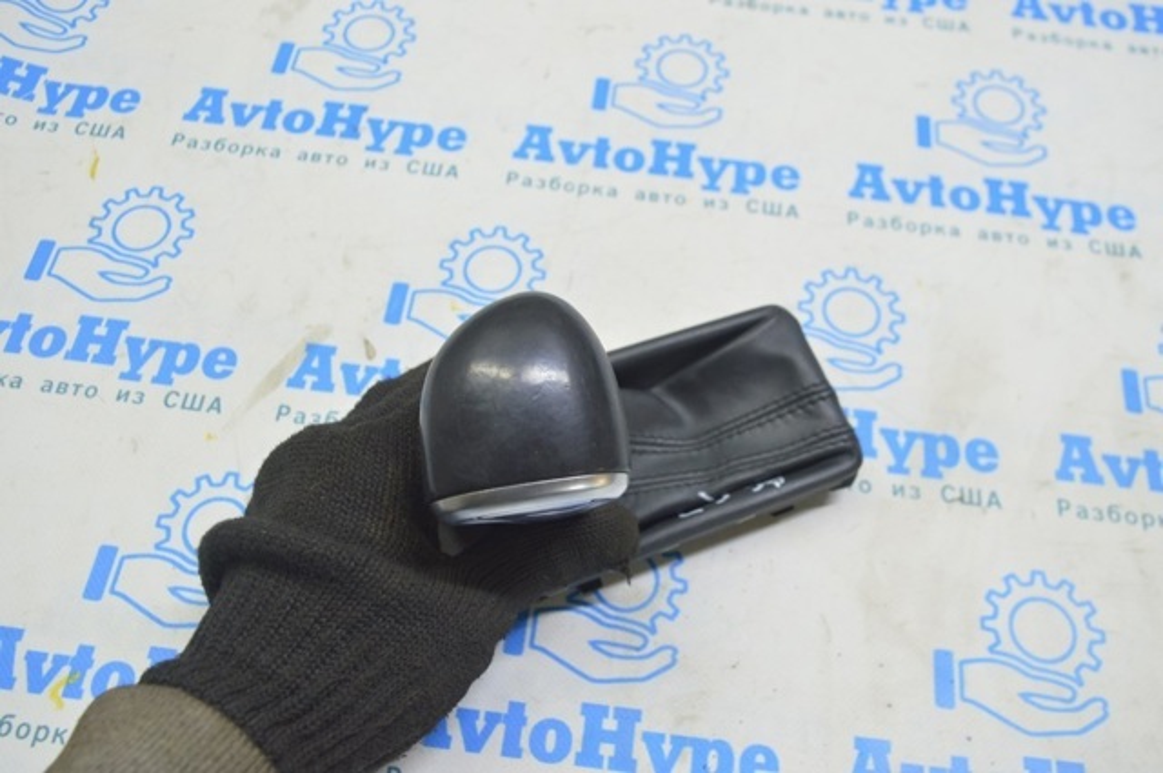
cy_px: 386
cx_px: 582
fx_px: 1065
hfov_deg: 57.3
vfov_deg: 39.9
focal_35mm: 33
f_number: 5.6
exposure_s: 1/20
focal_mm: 22
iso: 400
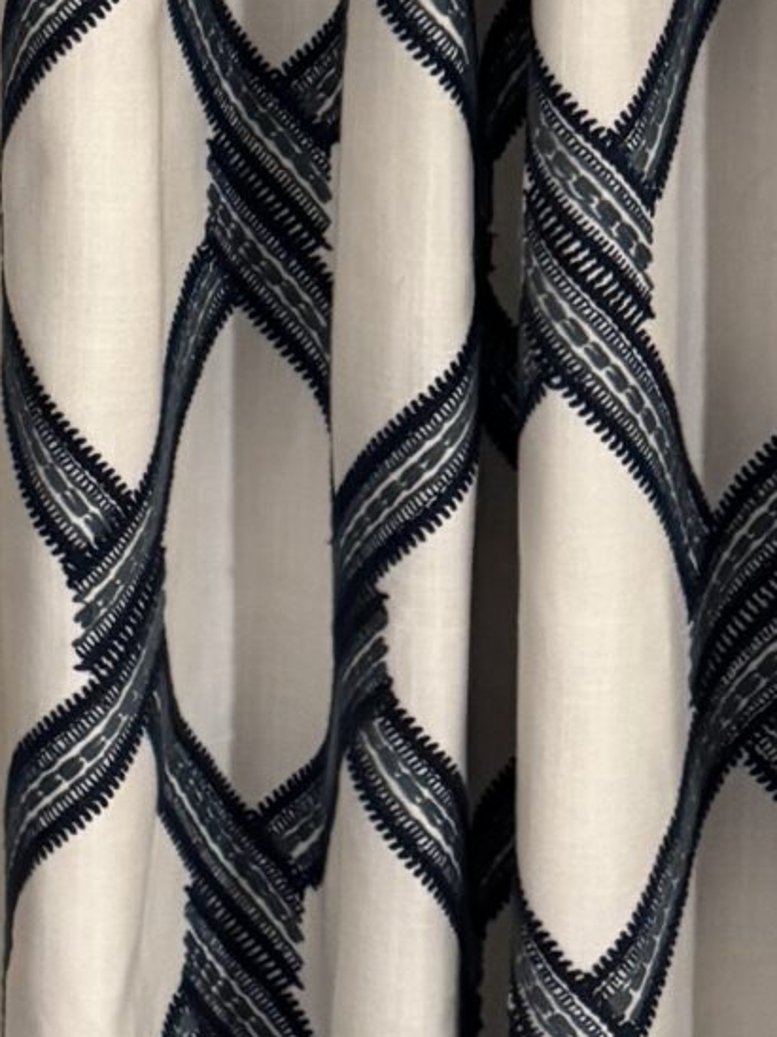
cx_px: -974
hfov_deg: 11.4
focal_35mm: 112
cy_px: -193
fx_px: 3356
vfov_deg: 16.9
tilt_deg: -2.2
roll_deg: +0.1
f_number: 1.78
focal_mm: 6.76
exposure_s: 1/40
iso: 640
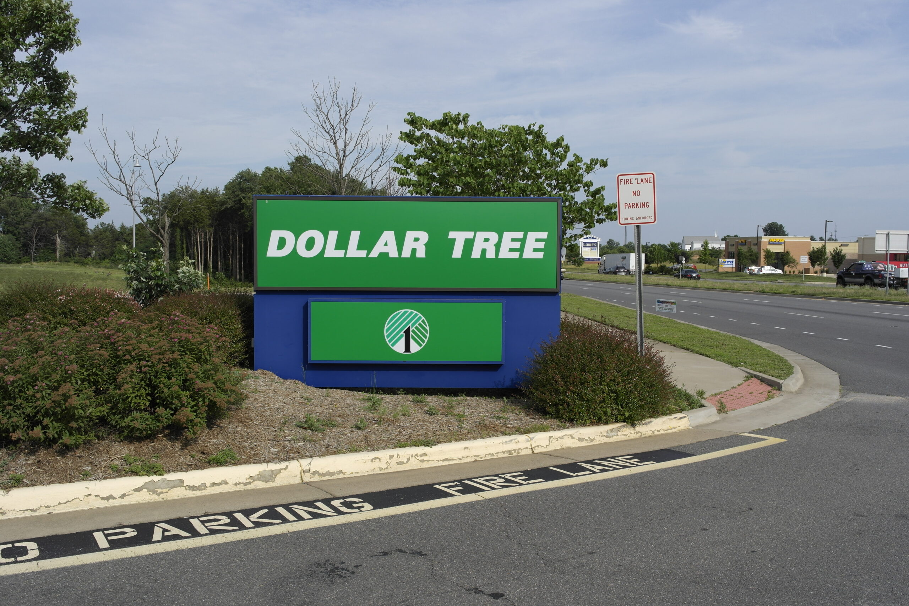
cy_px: 303
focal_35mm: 30
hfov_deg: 61.9
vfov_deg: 43.6
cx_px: 454
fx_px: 757
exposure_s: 1/400
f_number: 7.1
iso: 100
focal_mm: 20
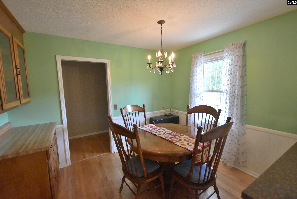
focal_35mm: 15
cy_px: 100
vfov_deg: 77.4
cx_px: 148
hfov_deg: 100.3
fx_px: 124
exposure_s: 1/125
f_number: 3.5
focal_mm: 10
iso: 1600
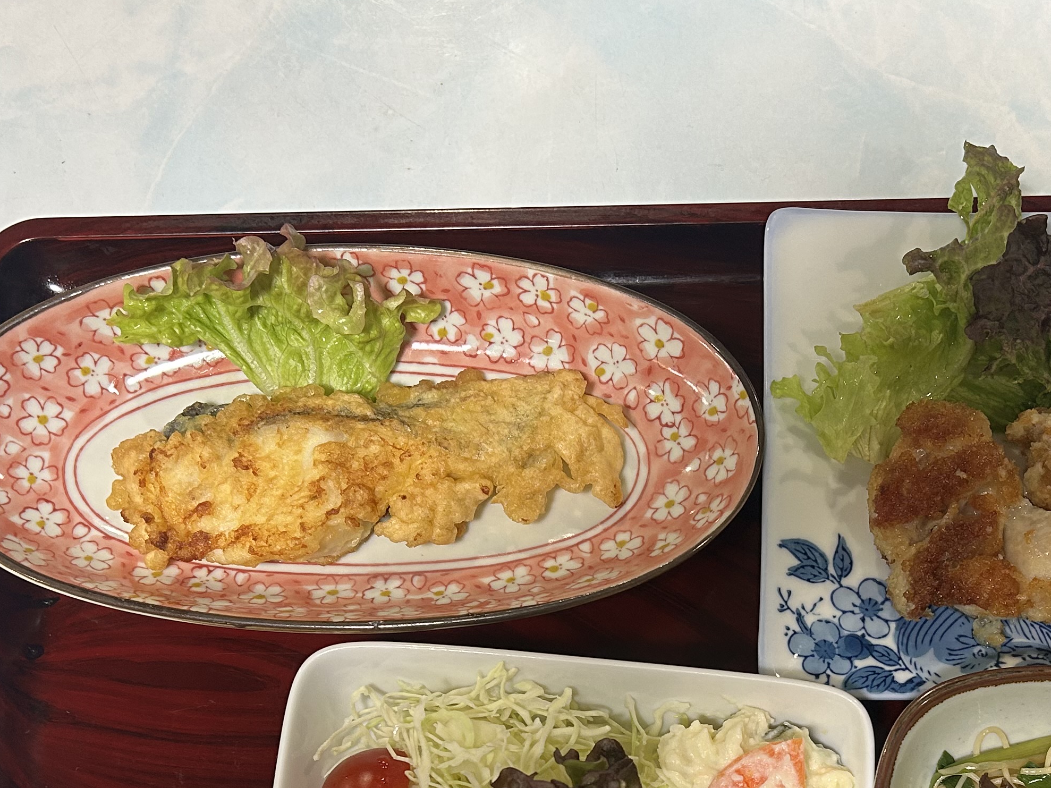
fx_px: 1609
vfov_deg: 26.2
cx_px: 708
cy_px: 775
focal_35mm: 53
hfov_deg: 35.8
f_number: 1.5
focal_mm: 5.7
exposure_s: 1/75
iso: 100
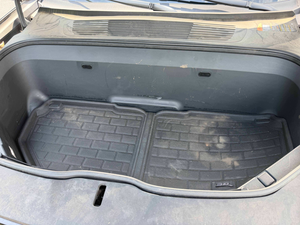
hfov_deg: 71.6
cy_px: 112
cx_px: 150
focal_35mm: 24
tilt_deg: -43.4
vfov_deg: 56.8
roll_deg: +7.7
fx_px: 208
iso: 80
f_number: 1.78
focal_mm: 6.76
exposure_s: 1/171
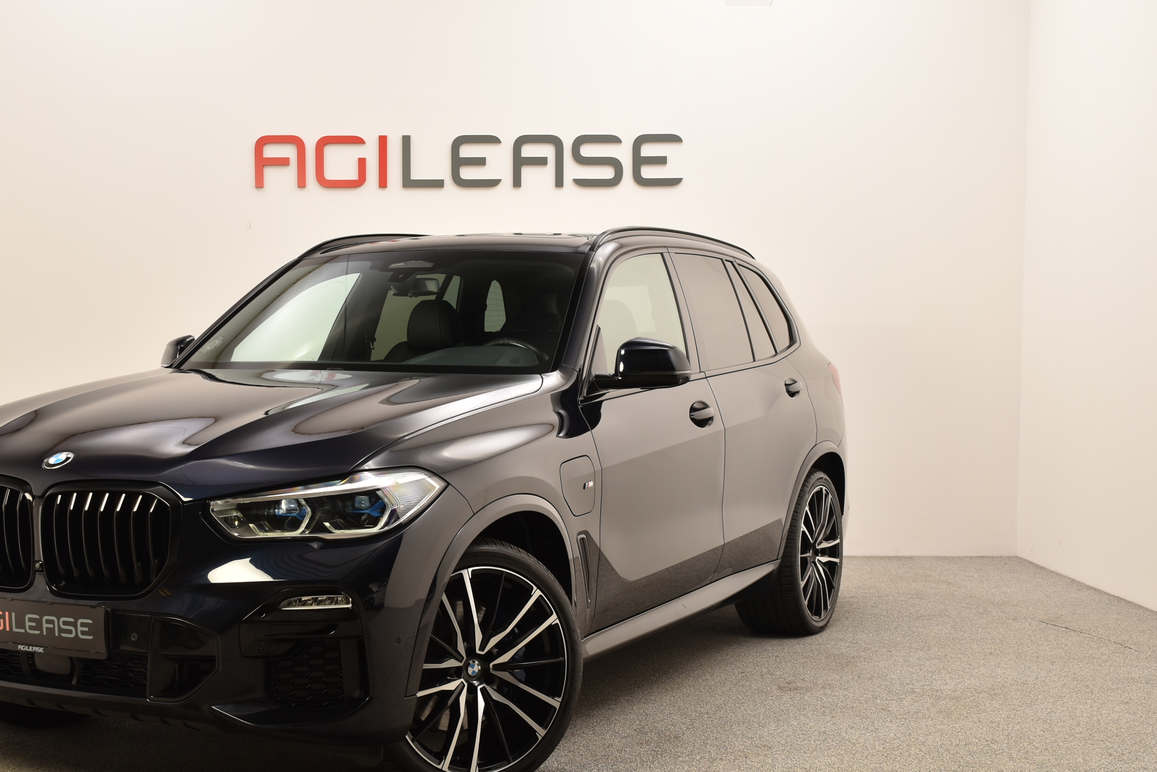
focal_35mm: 50
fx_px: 1607
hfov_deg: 39.5
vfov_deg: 27.0
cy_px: 443
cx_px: 474
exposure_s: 1/200
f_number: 7.1
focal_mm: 26
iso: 100
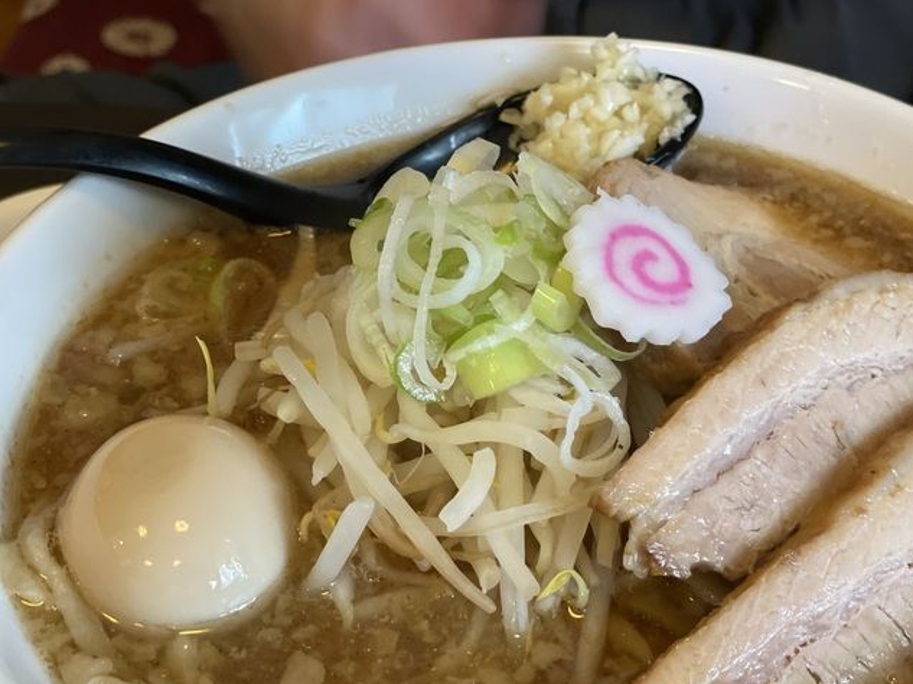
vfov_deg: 21.9
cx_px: 586
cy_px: 426
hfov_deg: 28.8
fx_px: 1766
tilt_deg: -43.0
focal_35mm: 67
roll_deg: -0.9
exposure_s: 1/40
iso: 125
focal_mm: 6
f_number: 2
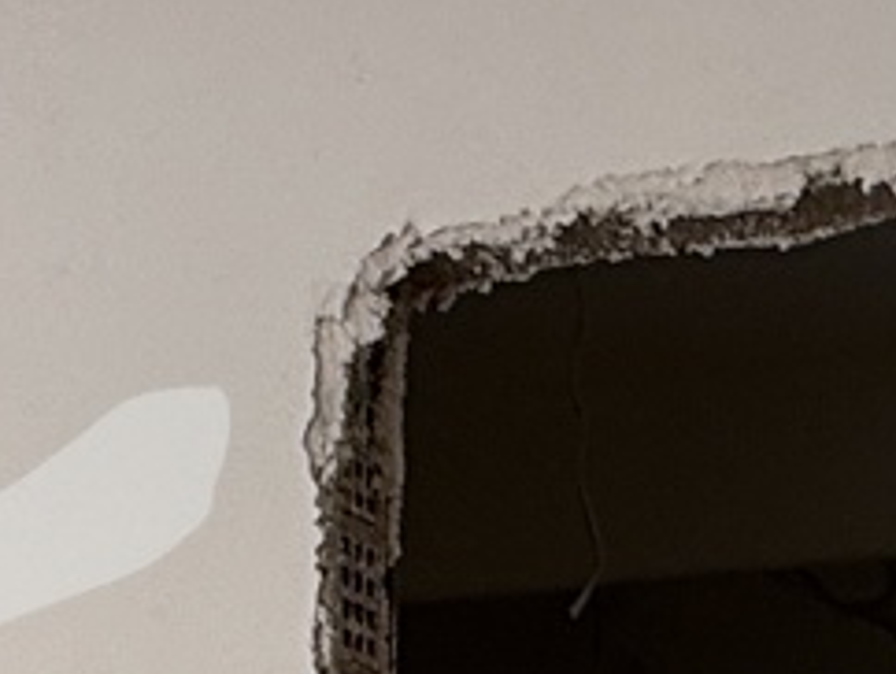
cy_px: 1255
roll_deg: +2.2
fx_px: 2876
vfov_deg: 12.2
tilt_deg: -1.2
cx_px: 230
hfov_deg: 17.6
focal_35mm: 111
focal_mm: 2.22
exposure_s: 1/99
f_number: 2.2
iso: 80
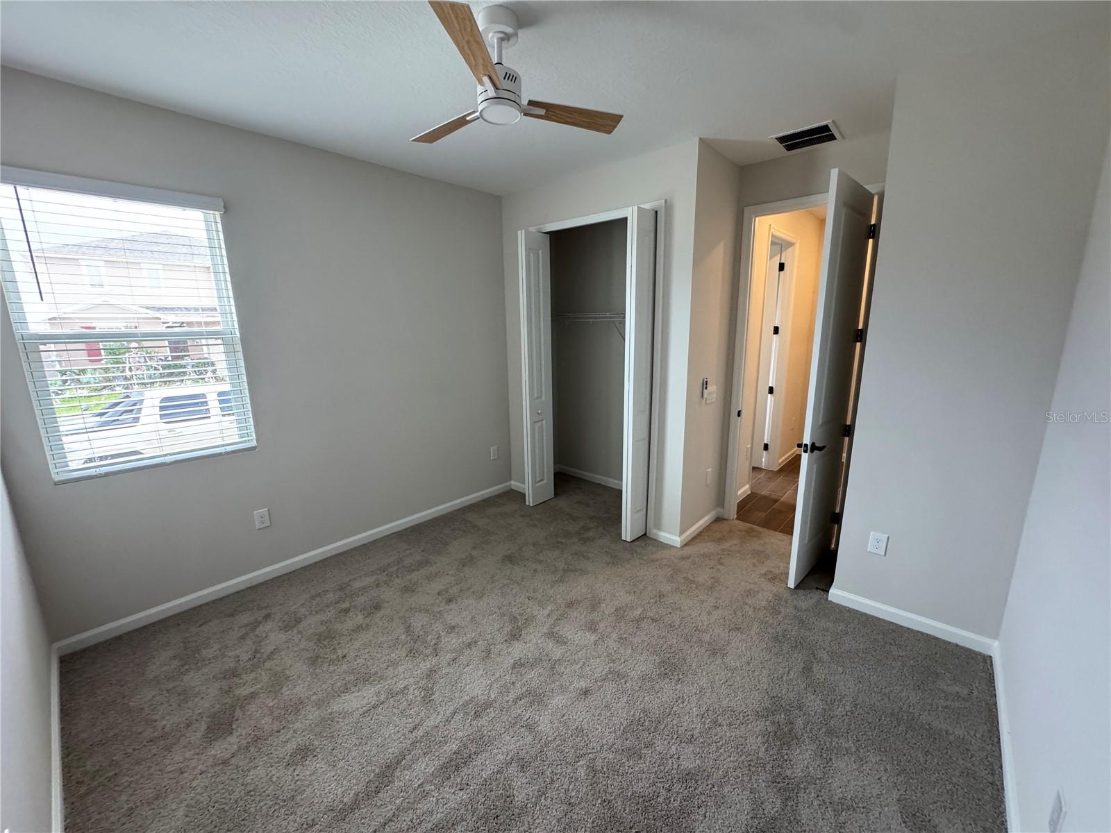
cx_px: 556
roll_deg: +1.4
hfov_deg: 102.1
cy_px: 416
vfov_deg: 85.7
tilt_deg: -11.3
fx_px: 449
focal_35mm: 14
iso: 320
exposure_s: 1/120
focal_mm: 2.22
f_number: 2.2
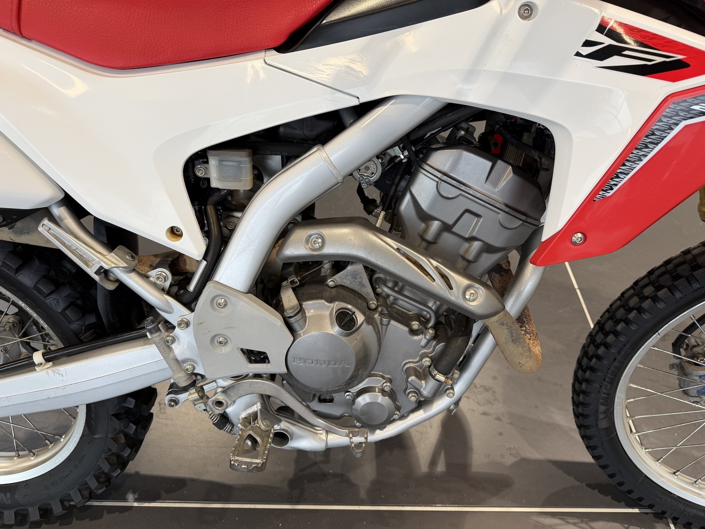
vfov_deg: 56.8
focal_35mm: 24
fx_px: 489
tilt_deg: -45.8
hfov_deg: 71.6
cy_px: 264
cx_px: 352
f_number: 1.78
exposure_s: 1/121
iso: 80
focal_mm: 6.76
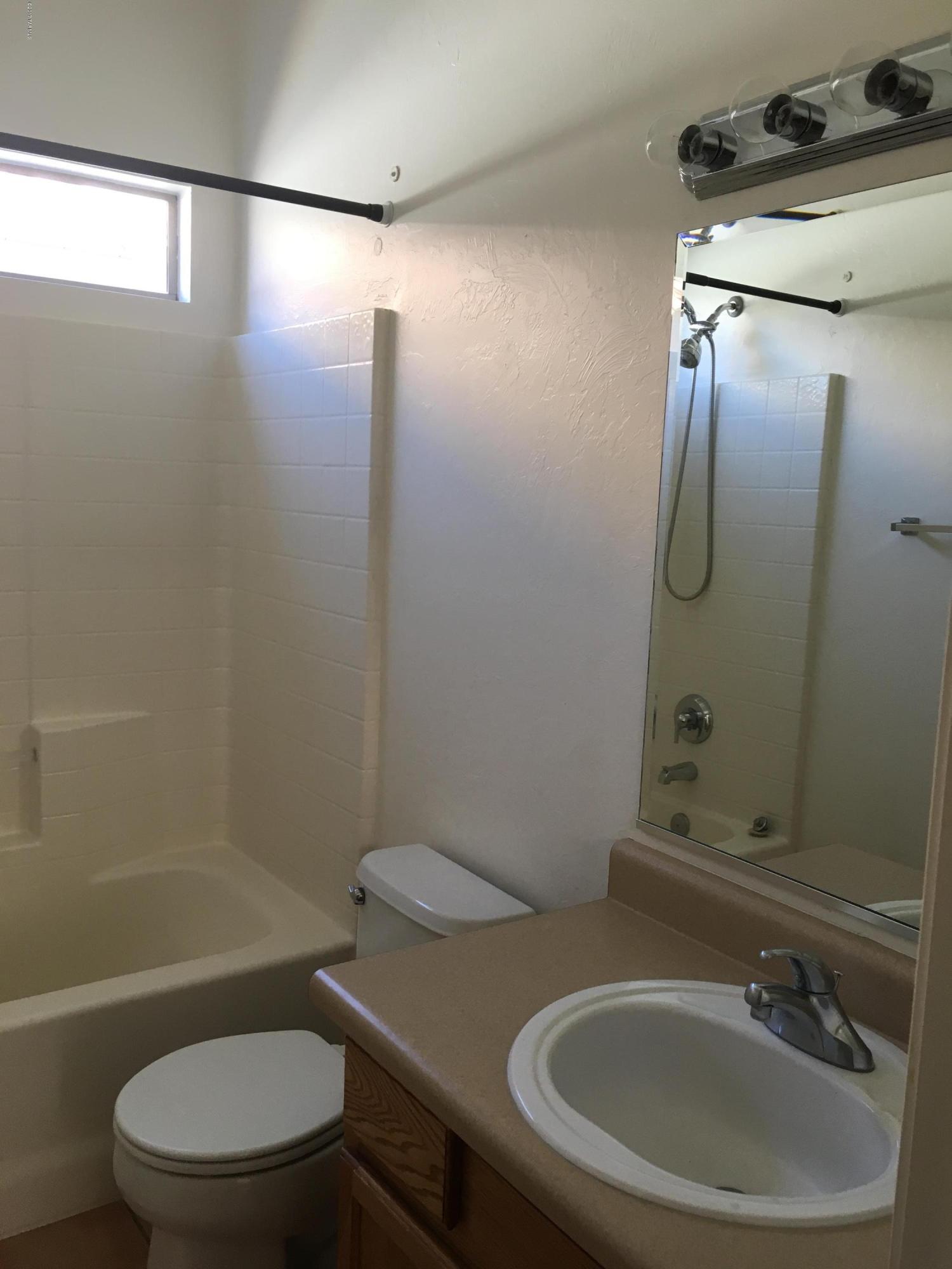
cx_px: 476
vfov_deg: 61.7
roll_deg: -2.6
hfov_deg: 48.2
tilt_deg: -7.5
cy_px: 634
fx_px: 1063
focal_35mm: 29
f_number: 2.2
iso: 25
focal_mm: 4.15
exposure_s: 1/30
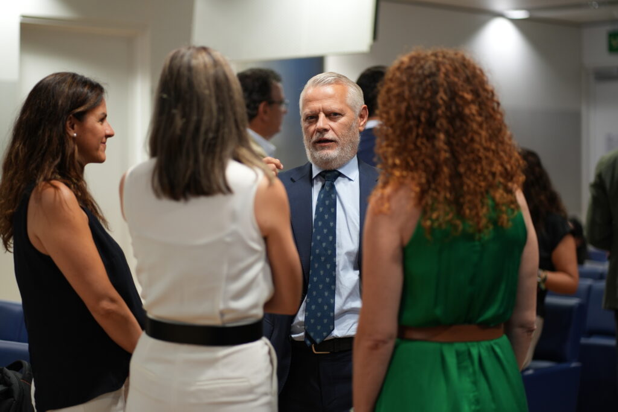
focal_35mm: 85
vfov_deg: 16.1
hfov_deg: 23.9
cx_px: 309
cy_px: 206
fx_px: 1459
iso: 500
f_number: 1.8
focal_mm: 85
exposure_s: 1/100
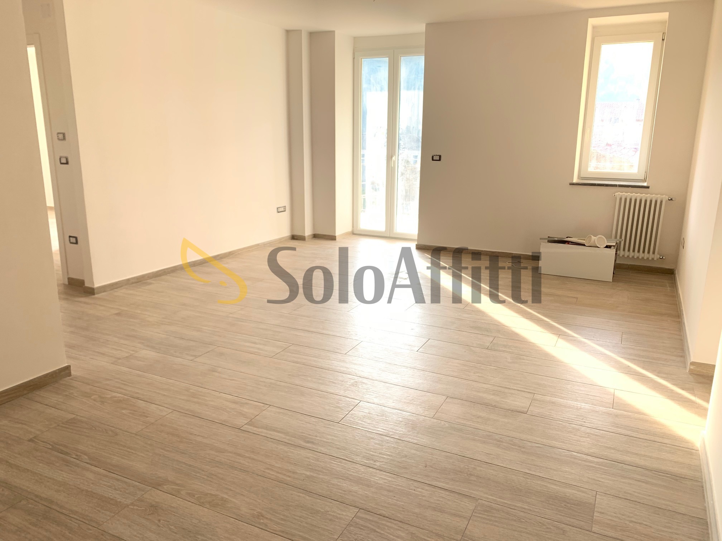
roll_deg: -0.3
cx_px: 361
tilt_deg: -13.3
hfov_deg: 67.3
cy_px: 270
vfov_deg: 53.1
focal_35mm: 26
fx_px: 542
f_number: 1.8
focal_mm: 4.25
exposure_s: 1/122
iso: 32
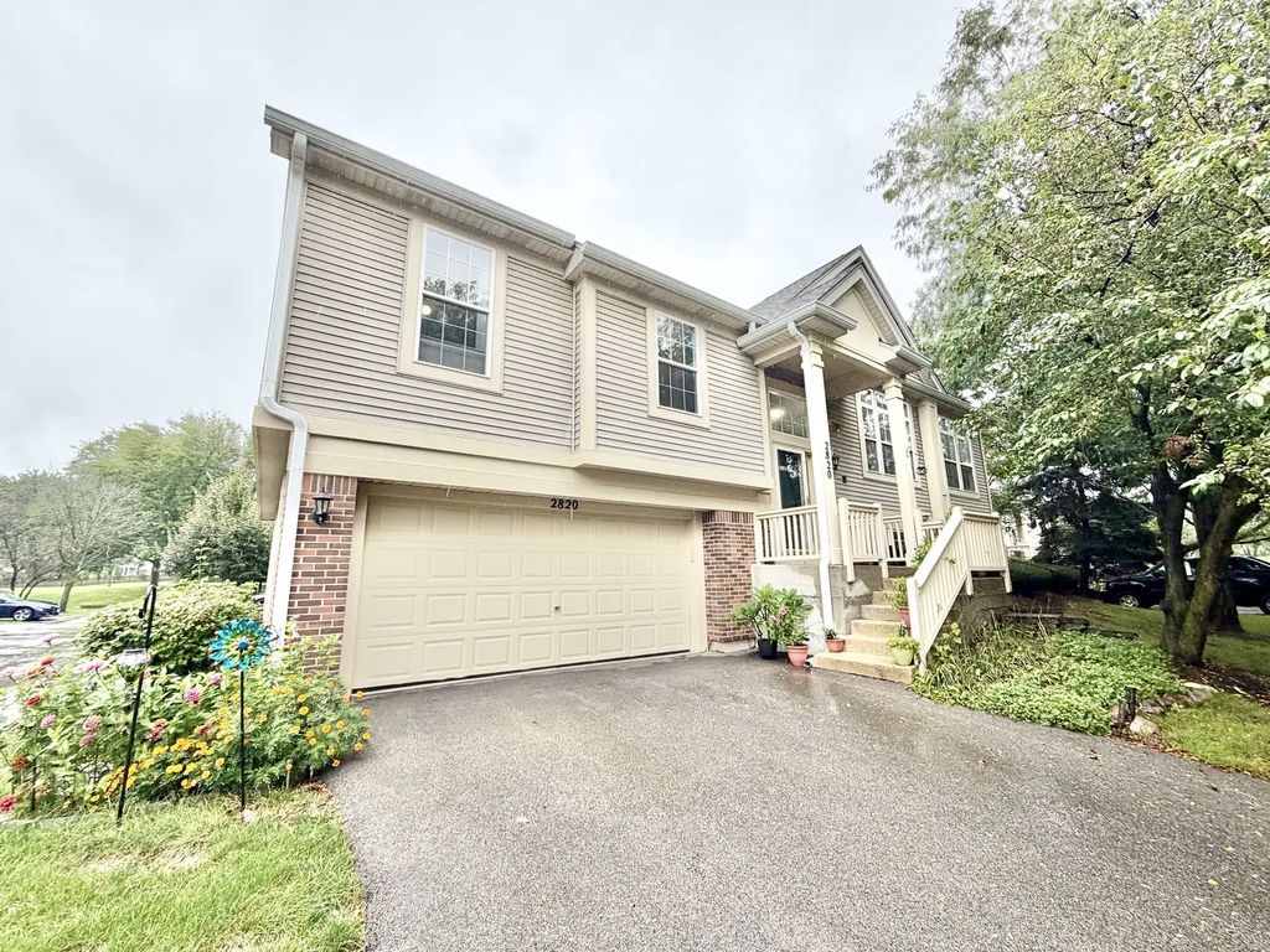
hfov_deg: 102.1
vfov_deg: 85.7
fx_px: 514
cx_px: 635
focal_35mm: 14
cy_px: 476
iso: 50
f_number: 2.2
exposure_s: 1/408
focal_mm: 2.22
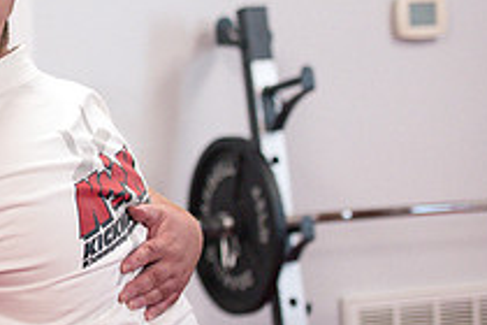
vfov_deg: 7.1
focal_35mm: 193
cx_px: -144
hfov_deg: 10.4
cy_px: 182
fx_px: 2611
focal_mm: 70
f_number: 2.8
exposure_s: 1/400
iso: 1600
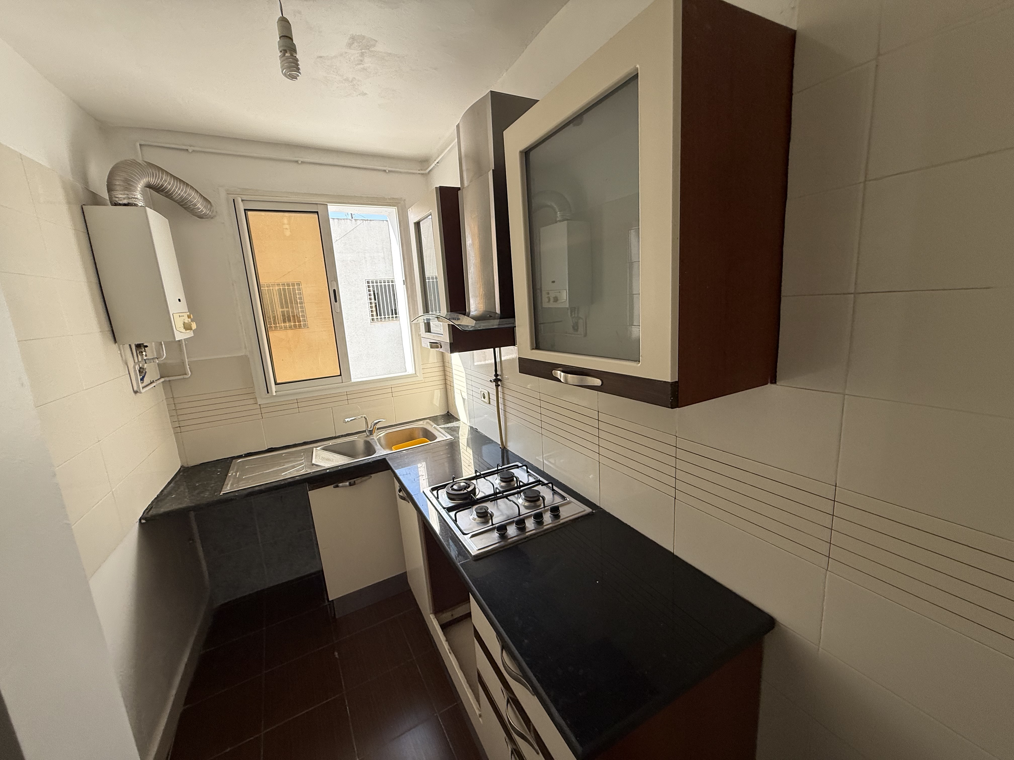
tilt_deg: -10.4
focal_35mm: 14
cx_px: 507
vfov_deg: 85.7
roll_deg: +3.6
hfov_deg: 102.1
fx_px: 410
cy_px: 380
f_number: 2.2
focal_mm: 2.22
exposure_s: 1/247
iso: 64
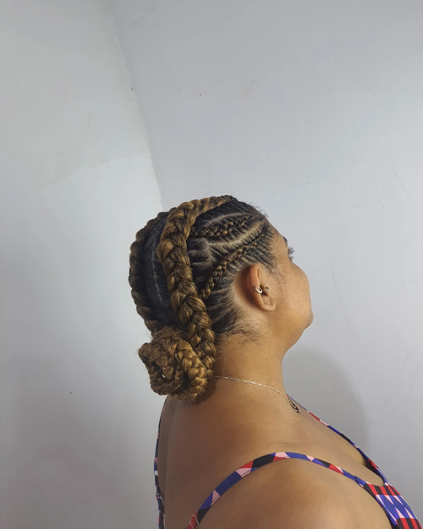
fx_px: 407
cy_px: 279
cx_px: 219
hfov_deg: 54.9
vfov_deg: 66.0
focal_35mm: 26
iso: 200
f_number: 1.8
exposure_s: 1/120
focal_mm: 5.23
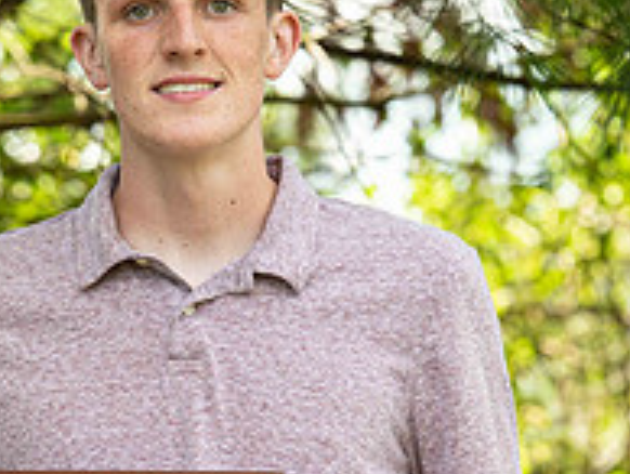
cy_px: 359
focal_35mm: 502
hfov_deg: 3.9
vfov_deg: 3.0
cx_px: 117
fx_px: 9148
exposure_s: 1/200
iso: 400
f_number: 6.3
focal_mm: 175
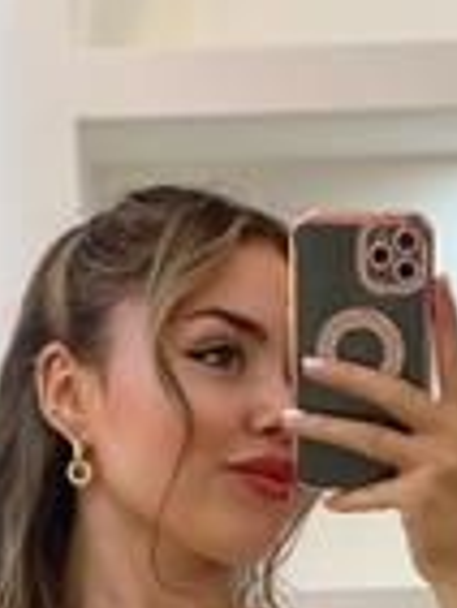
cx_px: 241
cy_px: 852
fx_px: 2672
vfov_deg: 12.5
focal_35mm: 152
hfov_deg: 9.8
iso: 64
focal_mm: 6
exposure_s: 1/100
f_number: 2
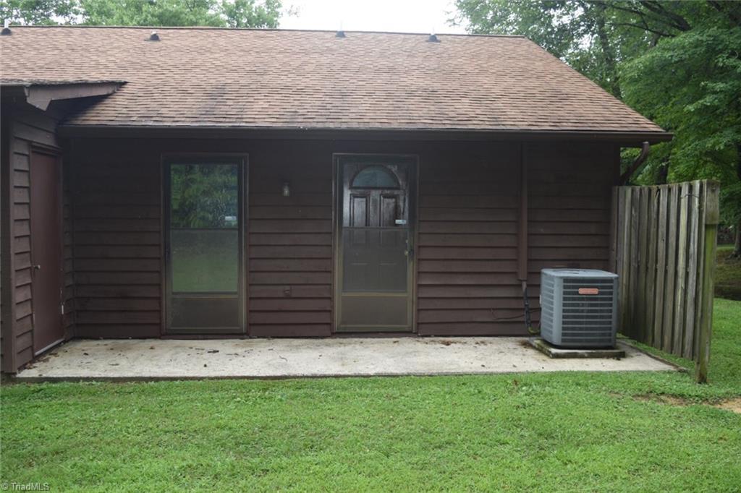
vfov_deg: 36.8
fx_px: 741
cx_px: 370
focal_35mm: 36
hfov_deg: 53.1
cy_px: 246
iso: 180
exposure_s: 1/125
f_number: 5.6
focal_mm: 24
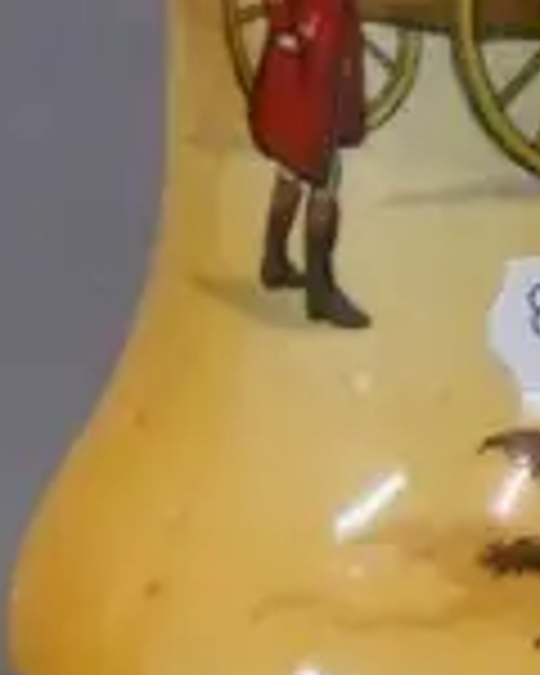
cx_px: 2070
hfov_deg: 5.9
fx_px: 4535
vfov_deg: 8.4
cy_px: -230
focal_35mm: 227
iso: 3200
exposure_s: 1/250
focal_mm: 17
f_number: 3.8
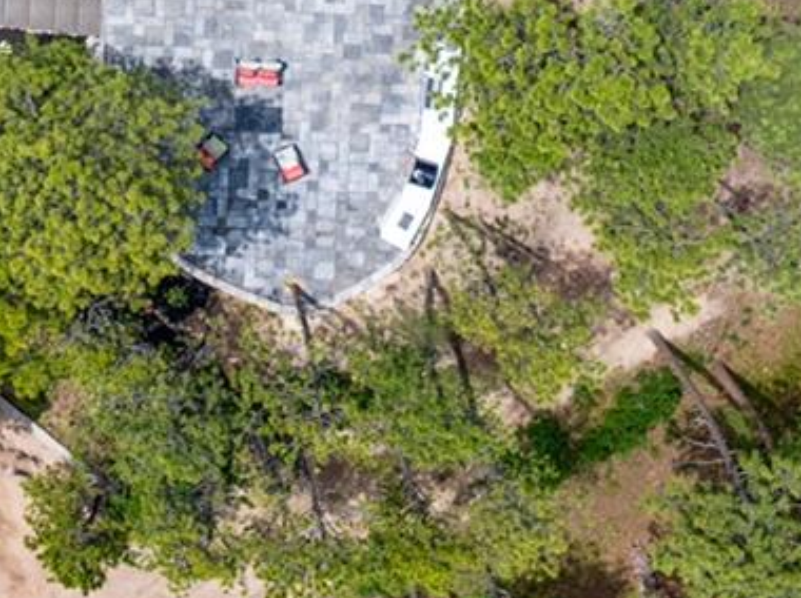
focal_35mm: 101
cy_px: -367
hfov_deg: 19.2
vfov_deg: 13.5
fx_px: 2334
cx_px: 99
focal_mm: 12.29
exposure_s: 1/1600
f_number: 2.8
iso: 100
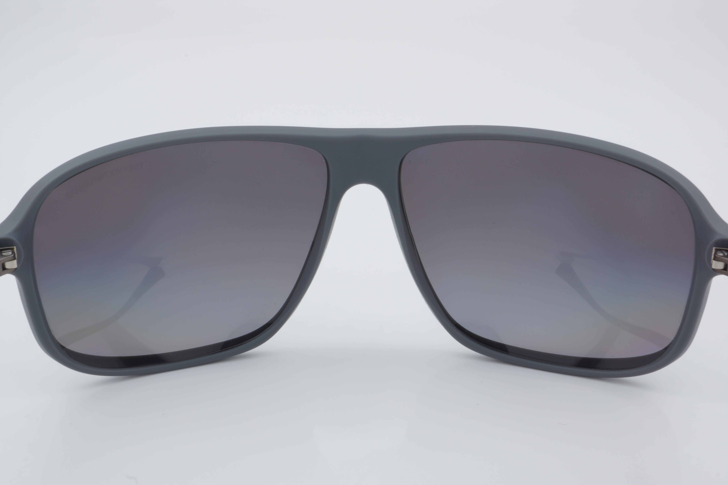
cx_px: 364
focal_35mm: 52
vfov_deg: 25.8
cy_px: 242
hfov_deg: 37.9
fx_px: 1062
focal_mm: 35
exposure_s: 1/4
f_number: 32
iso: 100
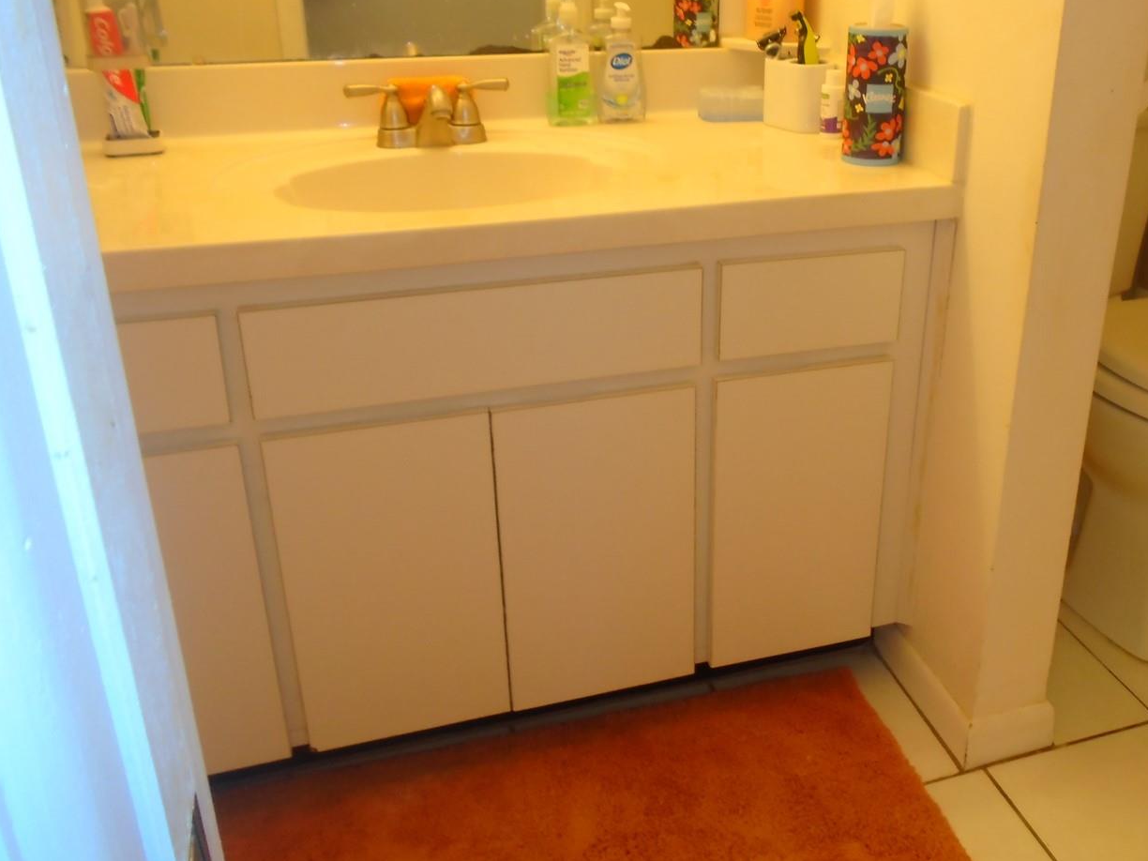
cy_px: 347
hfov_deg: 53.2
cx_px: 733
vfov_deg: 41.6
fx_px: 1128
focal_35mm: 34
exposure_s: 1/30
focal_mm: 4.6
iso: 160
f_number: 3.2
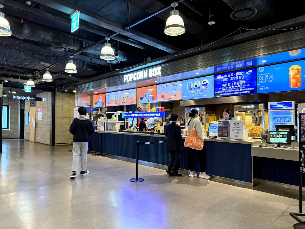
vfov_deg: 56.8
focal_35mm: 24
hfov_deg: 71.6
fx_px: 211
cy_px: 114
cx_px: 152
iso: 320
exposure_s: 1/60
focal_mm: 6.76
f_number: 1.78
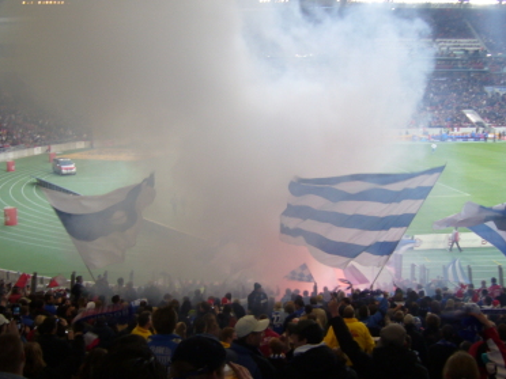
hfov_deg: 40.4
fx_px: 687
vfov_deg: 30.9
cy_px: 196
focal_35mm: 47
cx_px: 241
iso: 80
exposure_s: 1/40
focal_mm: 5.8
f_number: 2.8
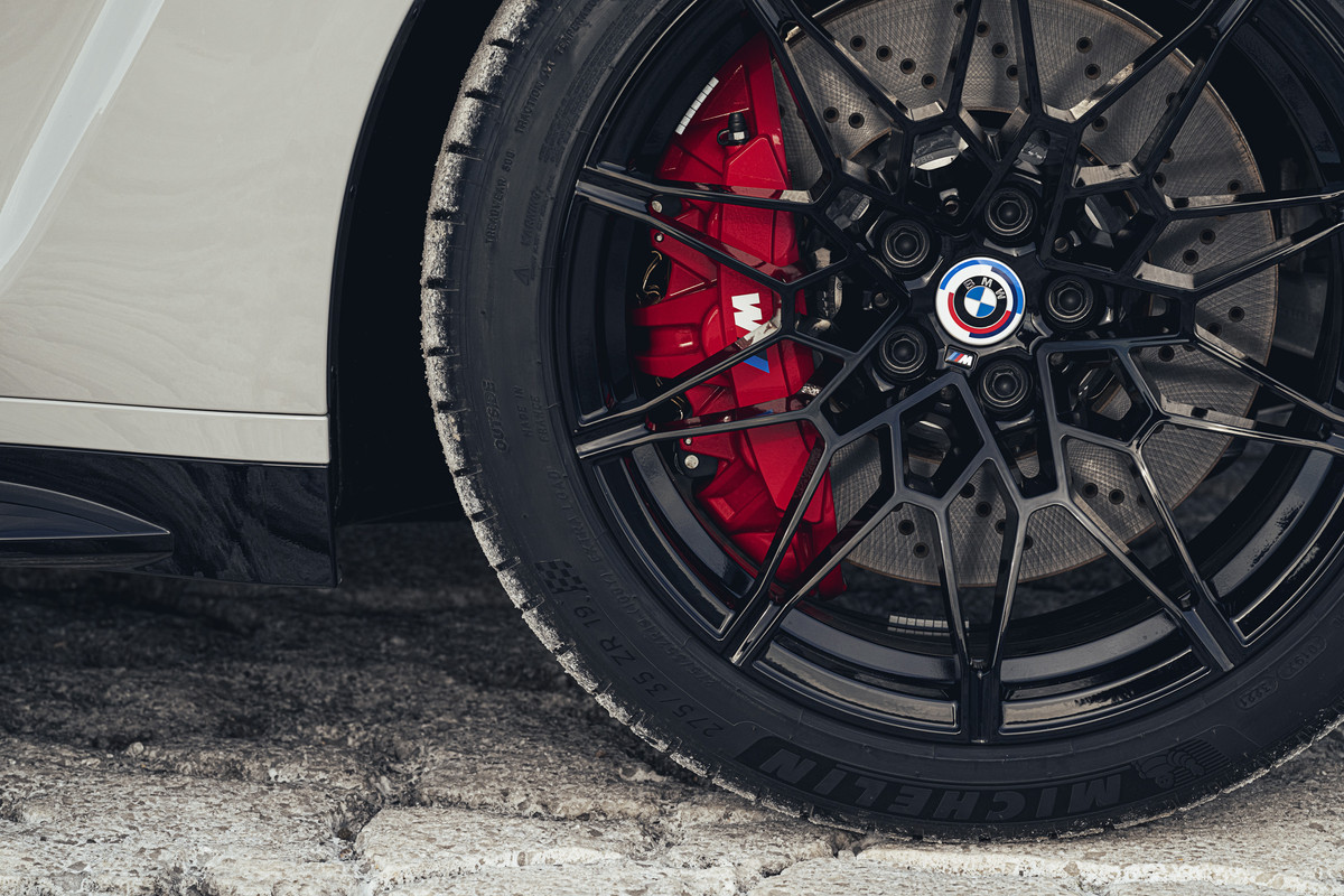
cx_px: 672
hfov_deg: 15.2
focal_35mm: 135
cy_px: 448
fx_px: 5040
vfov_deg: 10.2
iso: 400
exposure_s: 1/160
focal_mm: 135
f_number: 8
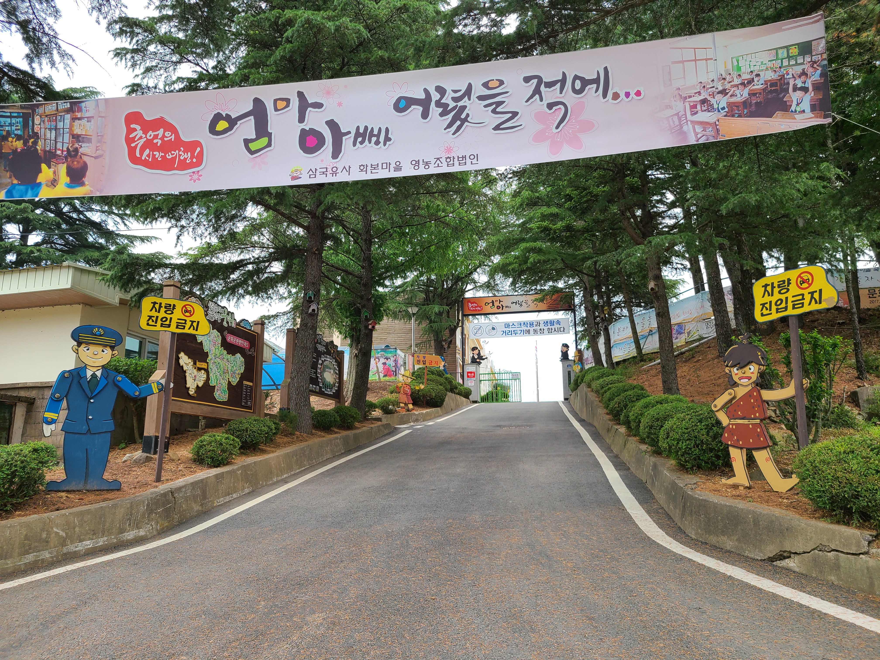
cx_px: 440
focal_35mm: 26
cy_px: 330
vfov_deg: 53.1
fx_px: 661
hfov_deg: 67.3
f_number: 1.8
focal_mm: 5.4
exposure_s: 1/588
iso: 40
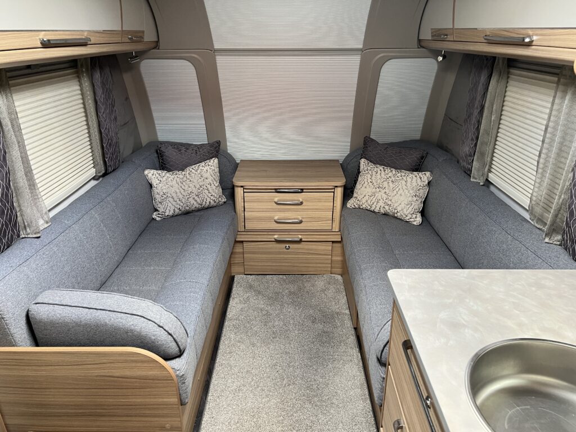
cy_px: 216
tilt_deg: -22.6
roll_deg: -1.0
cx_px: 288
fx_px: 433
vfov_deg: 53.1
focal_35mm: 26
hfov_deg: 67.3
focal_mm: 5.7
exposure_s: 1/89
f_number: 1.5
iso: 125
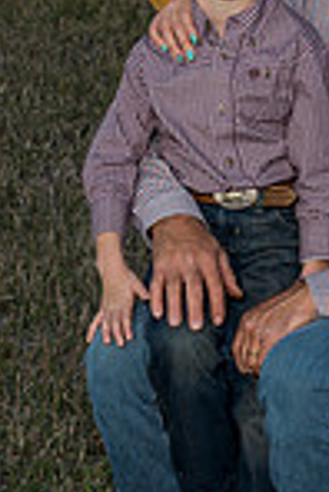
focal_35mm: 137
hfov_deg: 9.9
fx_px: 1874
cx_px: 399
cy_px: 156
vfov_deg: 14.9
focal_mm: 45
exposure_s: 1/200
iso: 100
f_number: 6.3
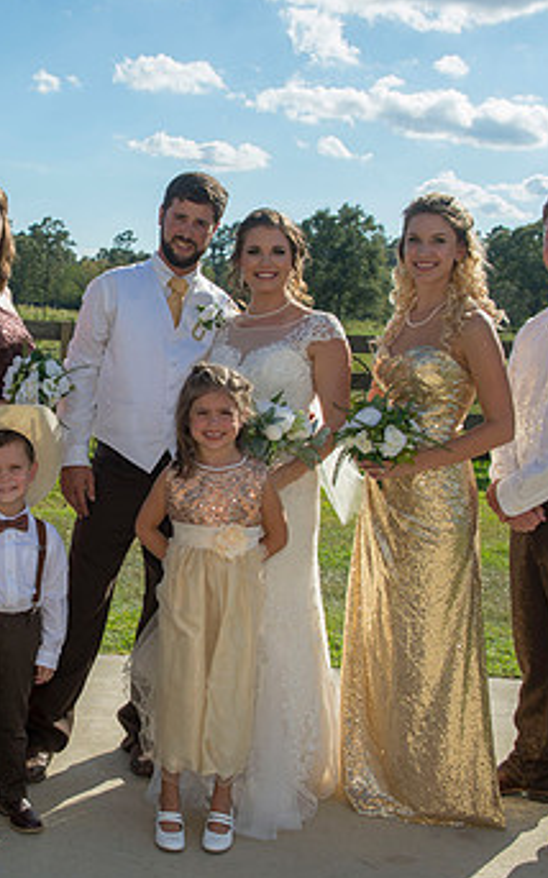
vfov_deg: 40.3
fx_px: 1196
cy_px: 445
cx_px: 56
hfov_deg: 25.0
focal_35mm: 50
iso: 200
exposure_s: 1/800
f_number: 6.3
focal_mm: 29
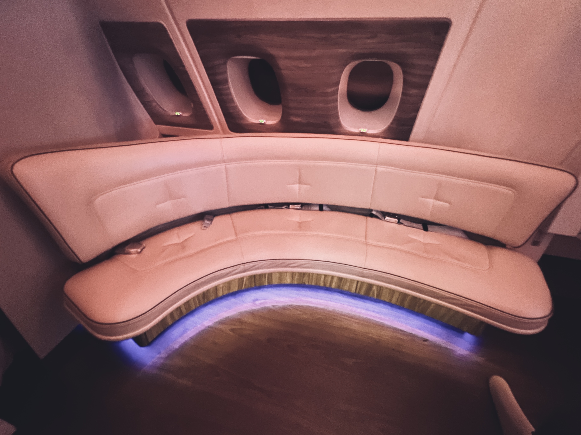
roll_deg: +3.8
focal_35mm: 13
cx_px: 290
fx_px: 218
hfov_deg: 106.2
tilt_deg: -35.5
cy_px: 218
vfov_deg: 89.9
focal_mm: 1.57
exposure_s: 1/8
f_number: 1.8
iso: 1250
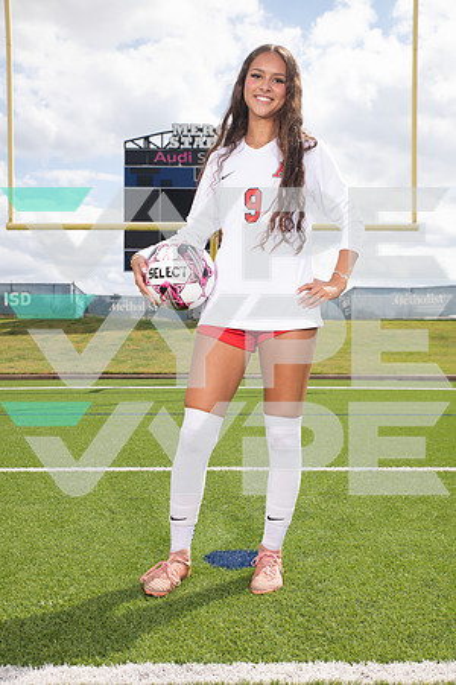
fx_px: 760
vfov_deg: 48.5
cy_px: 342
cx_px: 228
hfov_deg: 33.4
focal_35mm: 40
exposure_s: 1/400
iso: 125
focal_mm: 40
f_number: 7.1
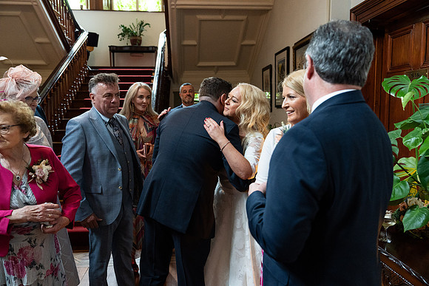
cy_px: 143
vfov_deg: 43.6
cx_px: 214
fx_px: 358
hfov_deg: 61.9
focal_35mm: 30
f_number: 3.5
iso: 5000
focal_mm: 30
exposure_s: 1/200
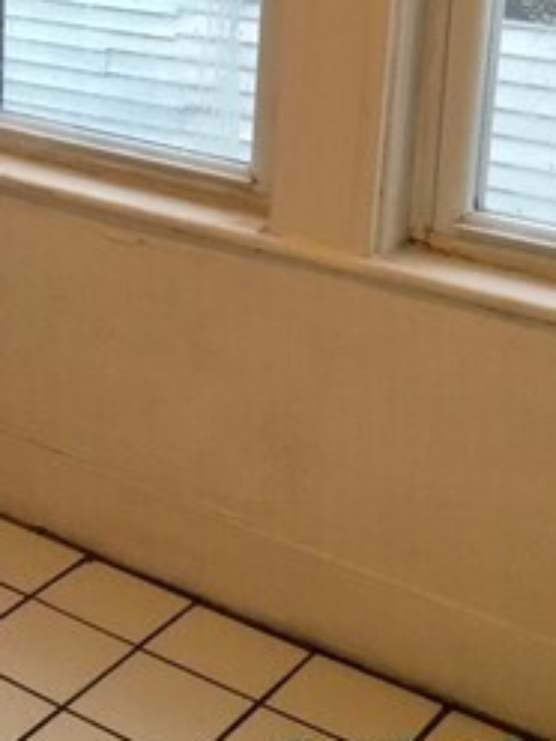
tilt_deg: -14.9
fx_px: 1670
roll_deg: +0.6
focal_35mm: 78
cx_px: -223
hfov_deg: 17.4
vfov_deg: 24.5
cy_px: 117
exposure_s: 1/30
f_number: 2.2
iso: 100
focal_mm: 4.15
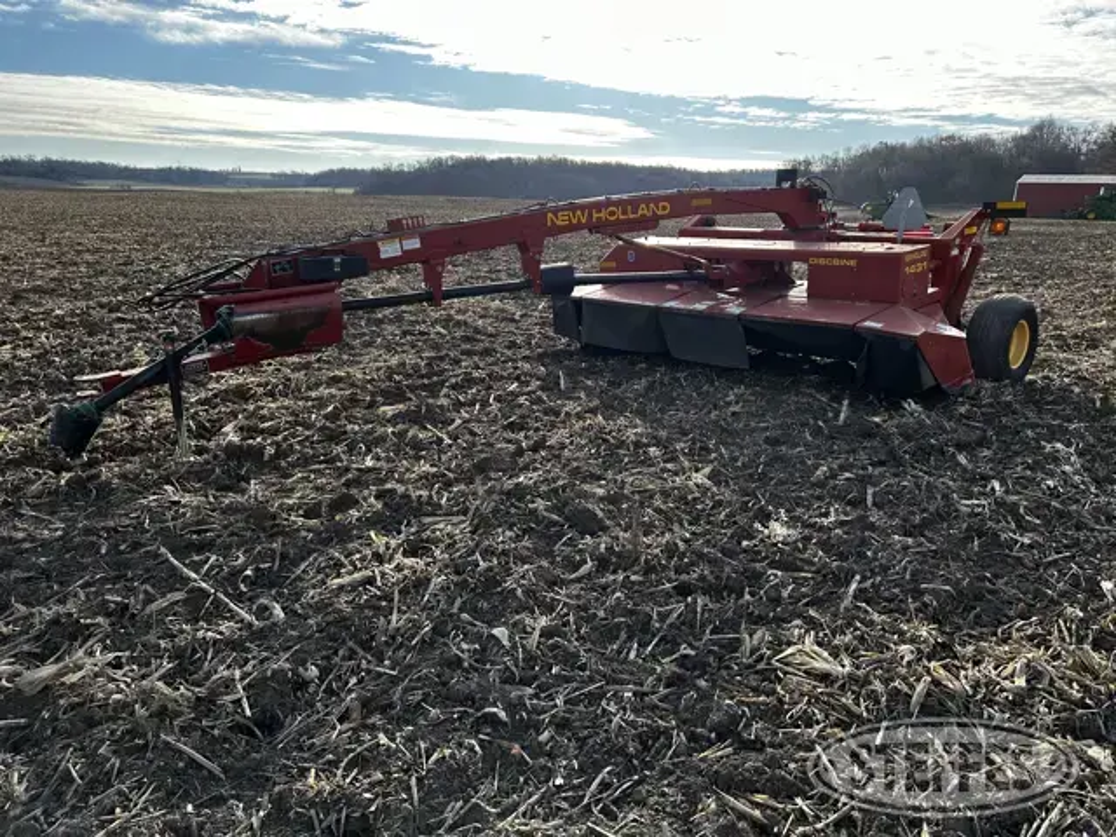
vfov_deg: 53.1
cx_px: 558
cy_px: 418
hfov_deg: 67.3
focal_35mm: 26
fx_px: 838
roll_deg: -1.8
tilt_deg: -15.0
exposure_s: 1/1575
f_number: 1.5
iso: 50
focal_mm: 5.7
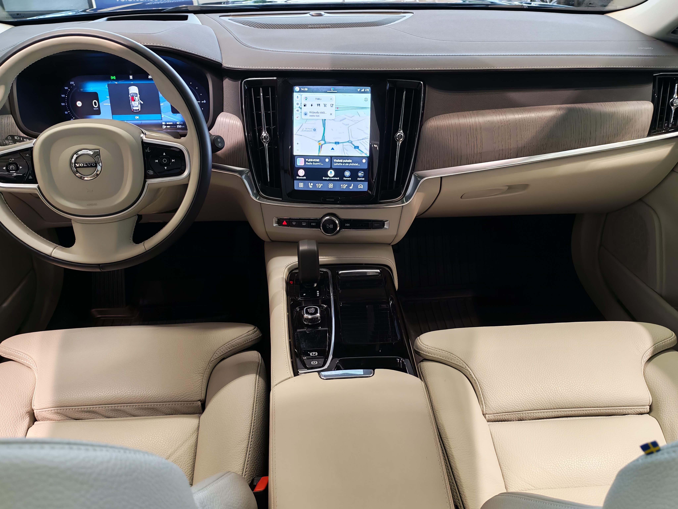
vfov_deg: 48.2
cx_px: 339
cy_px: 254
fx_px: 568
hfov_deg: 61.7
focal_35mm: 29
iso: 250
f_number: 1.9
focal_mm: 6.12
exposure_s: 1/100
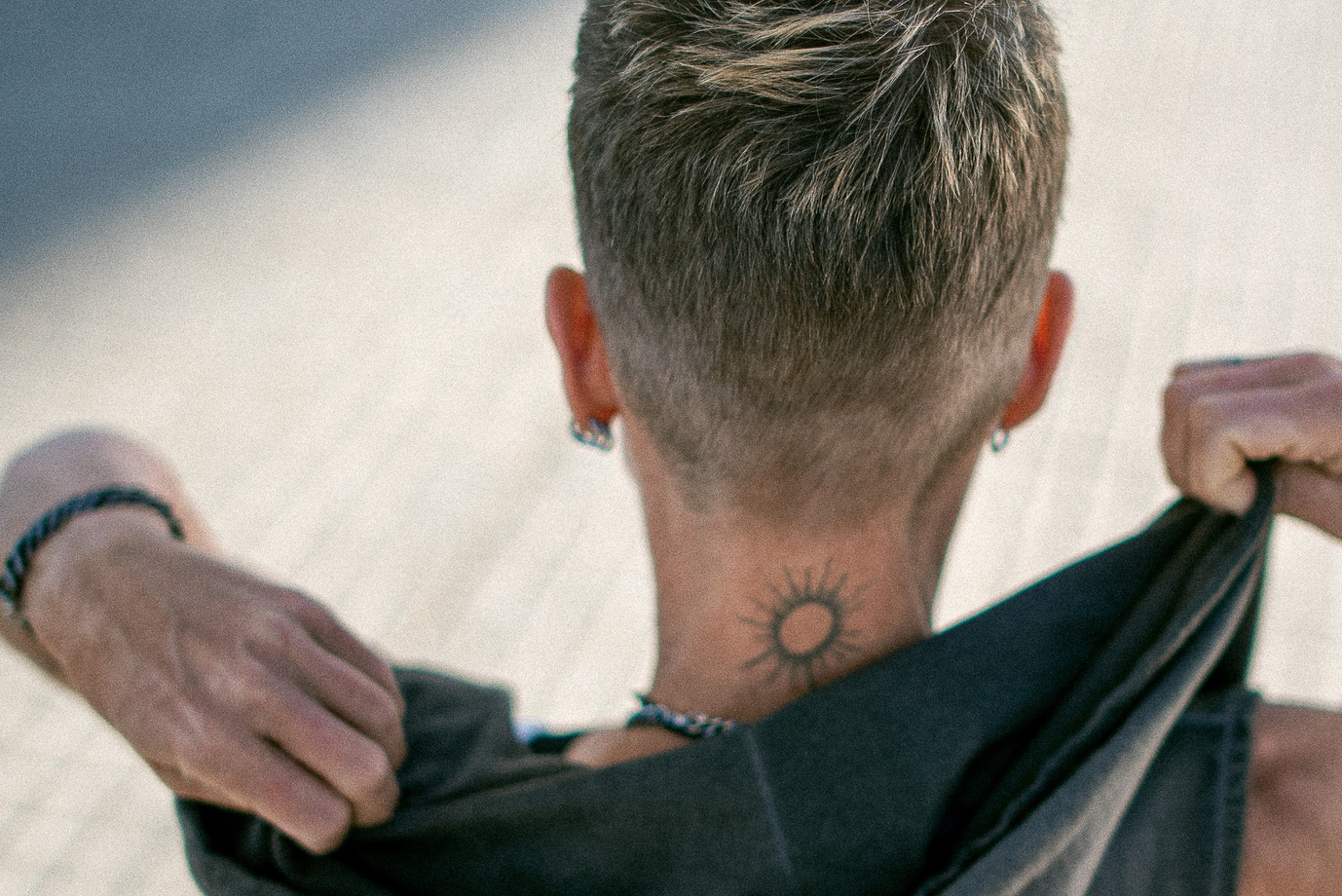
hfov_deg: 37.8
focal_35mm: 52
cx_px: 884
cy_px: 597
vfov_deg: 25.9
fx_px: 1939
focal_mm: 28
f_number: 1.8
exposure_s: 1/2000
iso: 250
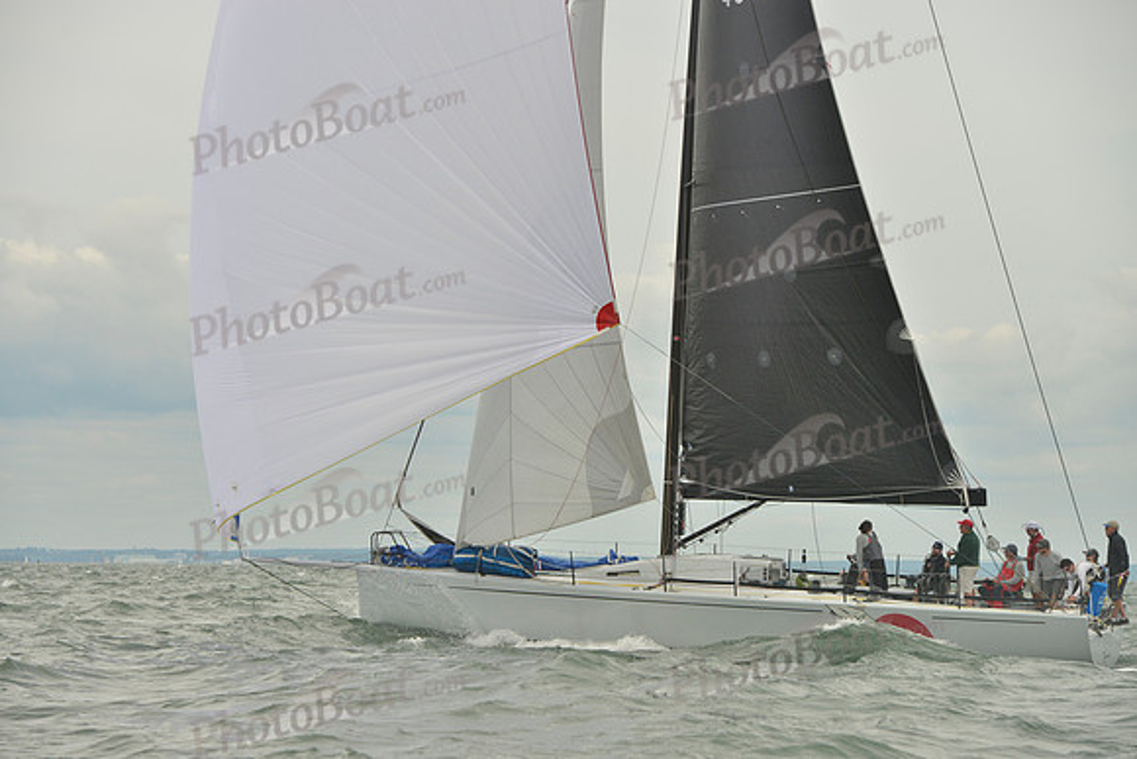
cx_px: 568
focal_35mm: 145
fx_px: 4580
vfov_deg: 9.5
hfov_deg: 14.2
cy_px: 380
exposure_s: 1/1250
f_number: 8
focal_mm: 145
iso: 400
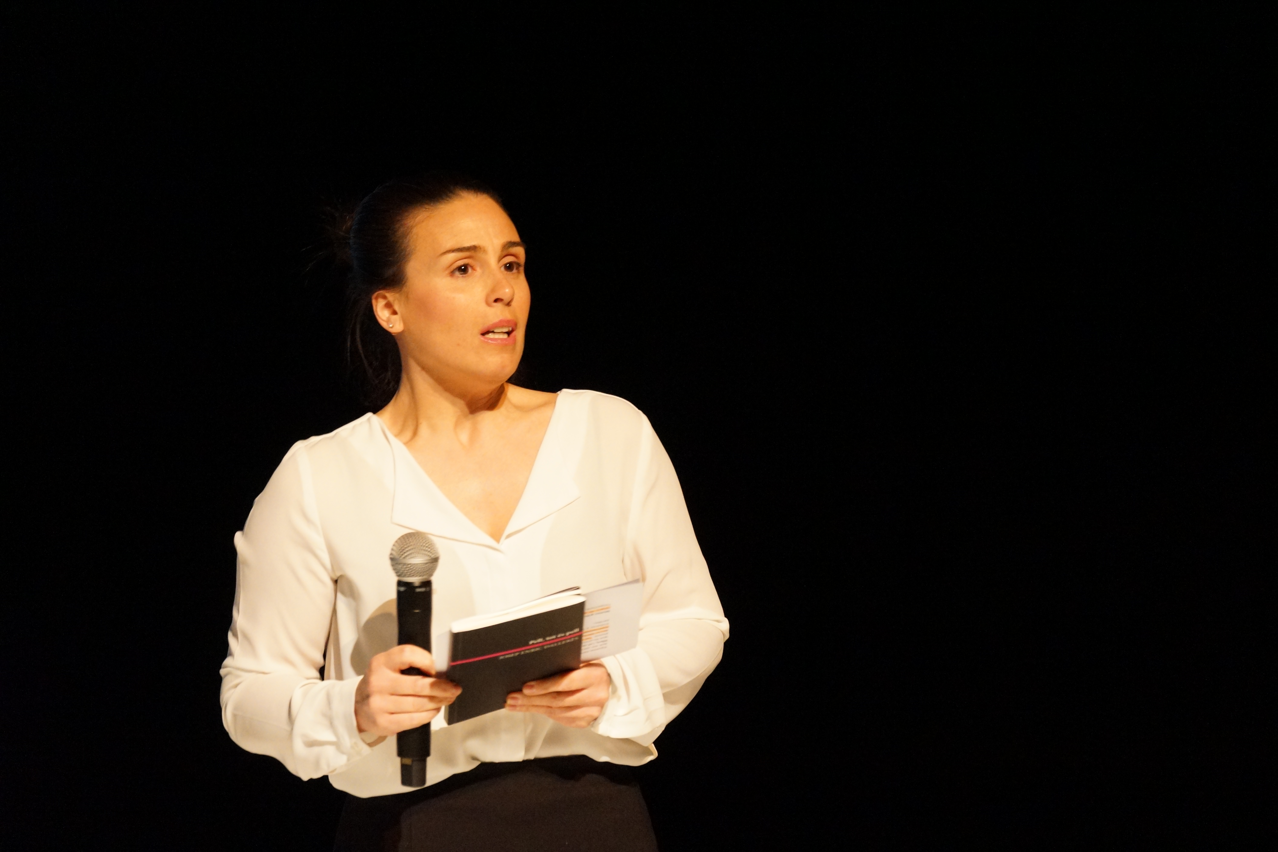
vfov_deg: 6.0
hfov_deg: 9.0
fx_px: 8164
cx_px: 639
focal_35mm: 230
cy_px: 426
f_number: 5.6
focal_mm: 230
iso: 6400
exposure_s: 1/40
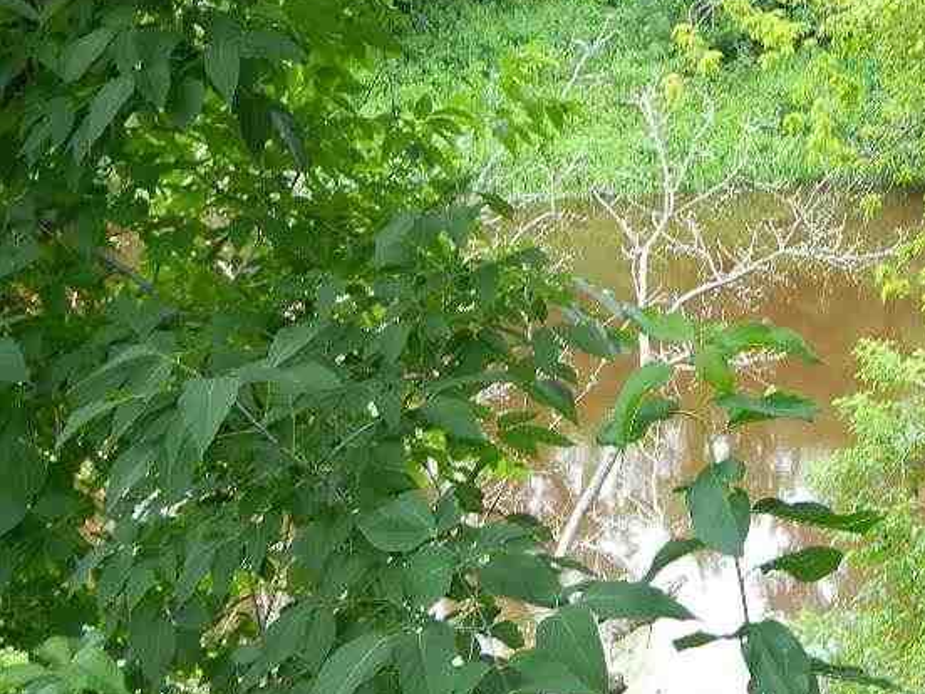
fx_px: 2031
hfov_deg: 24.8
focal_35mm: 76
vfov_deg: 19.3
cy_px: 220
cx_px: 856
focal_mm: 7.3
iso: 110
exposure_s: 1/40
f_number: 3.5
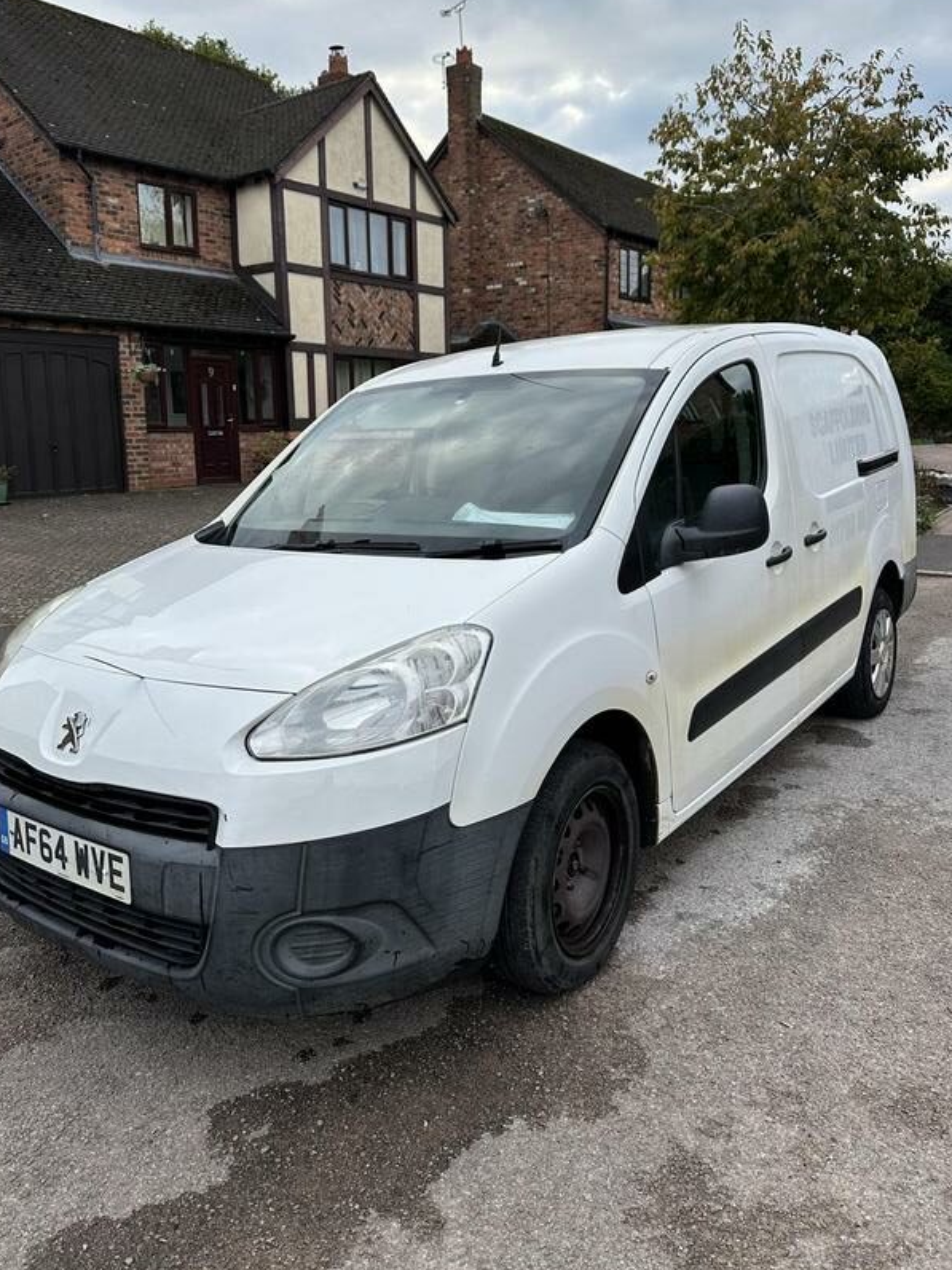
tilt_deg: -9.6
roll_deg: +0.7
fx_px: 990
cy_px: 592
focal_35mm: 27
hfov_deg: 51.3
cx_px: 442
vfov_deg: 65.3
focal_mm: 6.86
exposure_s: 1/1198
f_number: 1.78
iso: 80
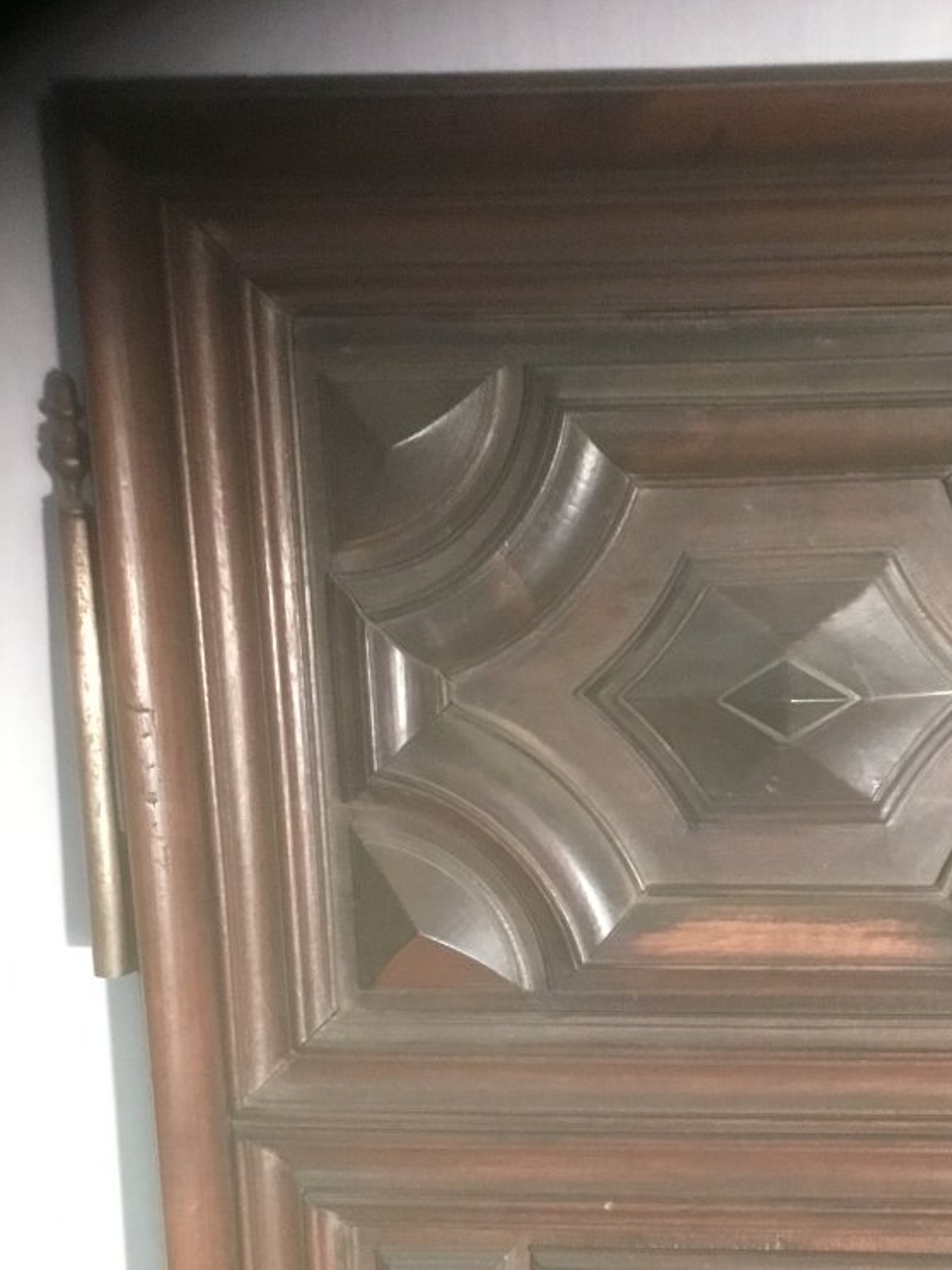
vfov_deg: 37.4
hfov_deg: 28.6
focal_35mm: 50
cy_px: 929
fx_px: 1833
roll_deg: +0.0
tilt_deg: -22.8
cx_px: 737
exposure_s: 1/20
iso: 200
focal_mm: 3.3
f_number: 2.4
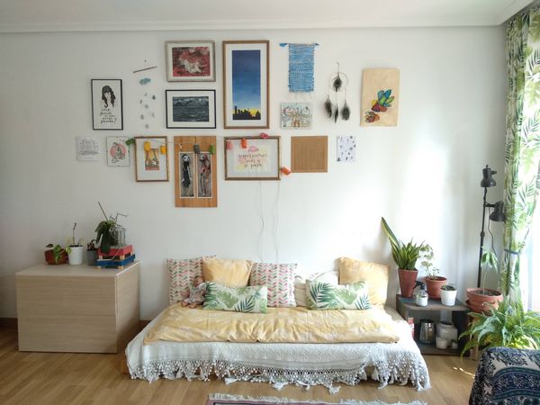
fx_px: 406
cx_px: 270
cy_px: 202
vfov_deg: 53.1
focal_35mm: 26
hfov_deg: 67.3
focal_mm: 3.81
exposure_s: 1/50
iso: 320
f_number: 2.2
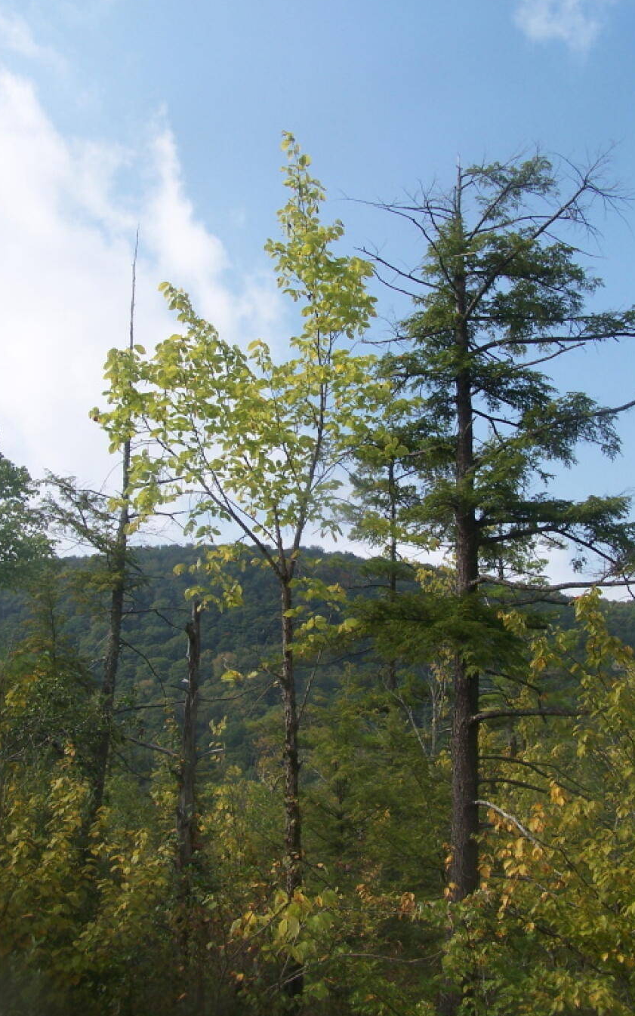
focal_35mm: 43
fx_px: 1191
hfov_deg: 29.8
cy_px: 510
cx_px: 342
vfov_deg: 46.2
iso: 80
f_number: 4
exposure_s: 1/800
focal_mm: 6.7
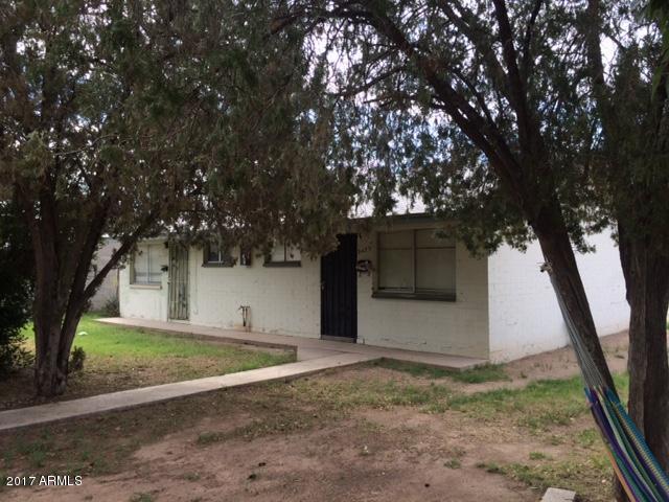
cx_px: 334
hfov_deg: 61.7
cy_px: 251
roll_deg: +1.3
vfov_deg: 48.2
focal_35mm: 29
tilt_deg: +1.5
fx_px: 560
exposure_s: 1/483
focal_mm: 4.15
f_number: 2.2
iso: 32
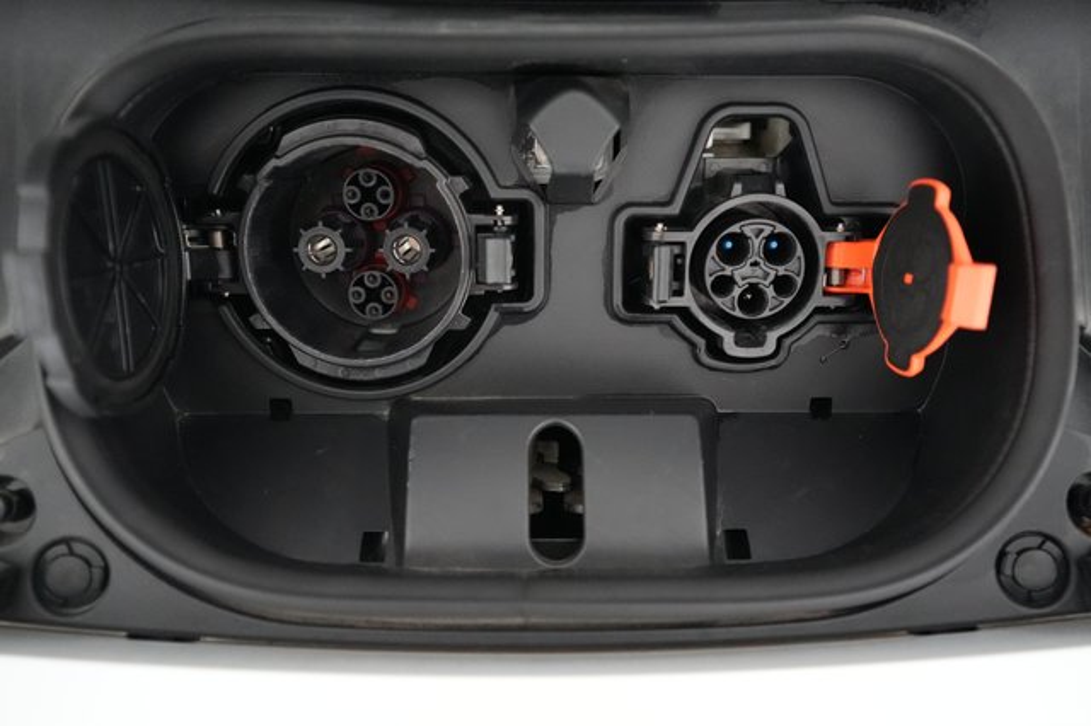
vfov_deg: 46.4
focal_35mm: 28
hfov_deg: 65.5
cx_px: 546
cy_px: 363
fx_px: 848
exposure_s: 1/320
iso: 12800
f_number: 2.8
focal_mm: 28
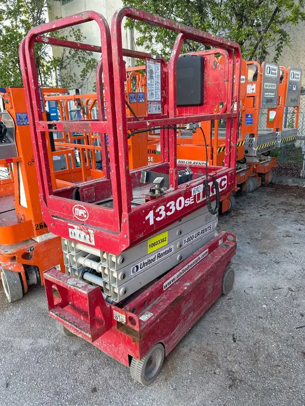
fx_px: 305
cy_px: 203
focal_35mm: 26
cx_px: 152
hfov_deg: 53.1
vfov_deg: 67.3
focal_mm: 5.7
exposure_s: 1/227
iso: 40
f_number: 1.5
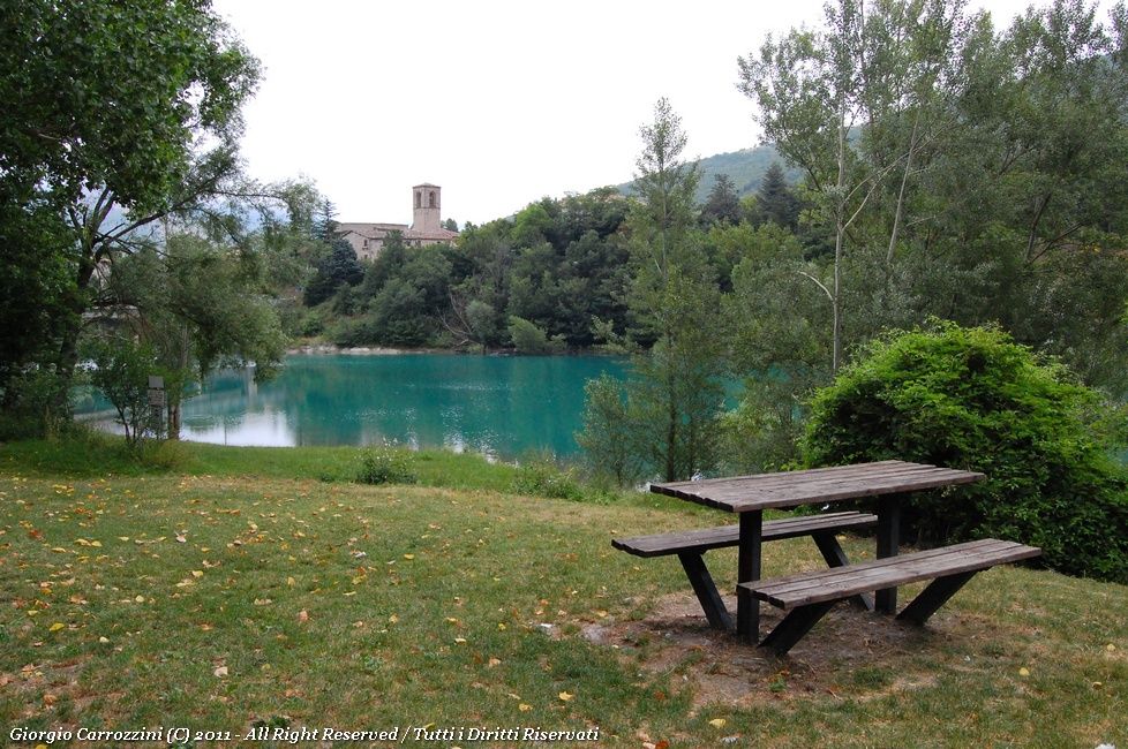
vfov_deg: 39.9
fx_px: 1033
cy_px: 374
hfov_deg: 57.3
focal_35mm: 33
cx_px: 564
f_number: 14
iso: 1600
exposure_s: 1/125
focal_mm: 22
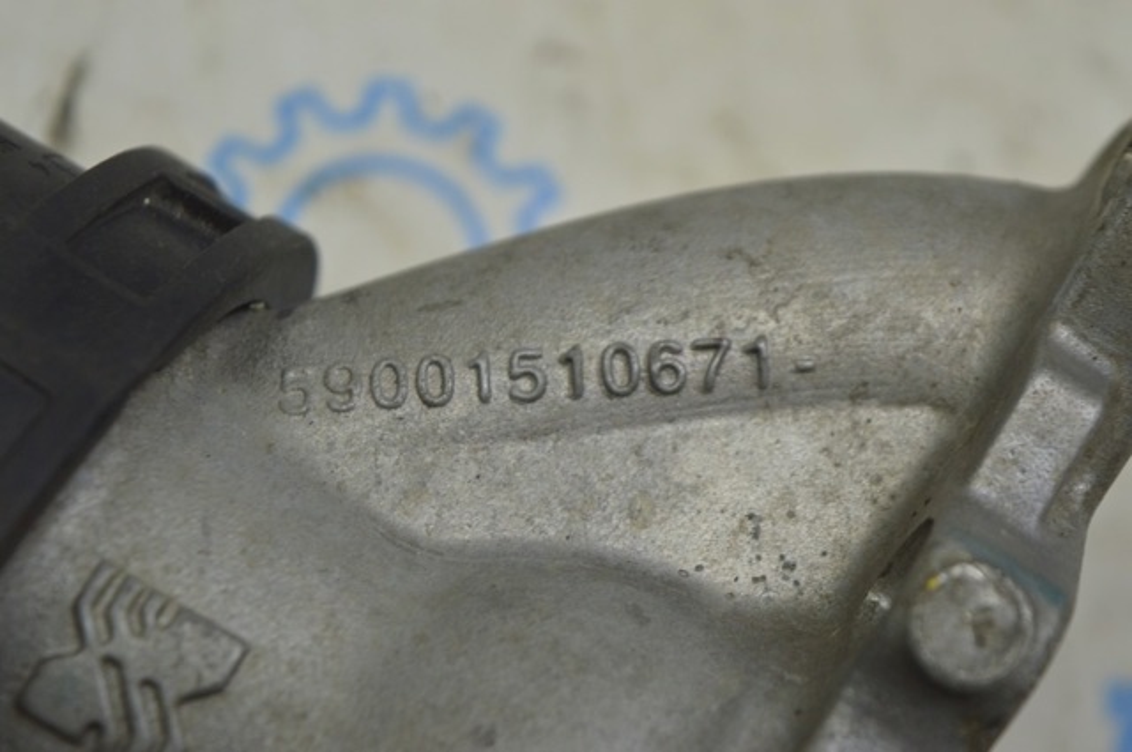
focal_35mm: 82
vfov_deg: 16.5
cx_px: 566
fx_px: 2591
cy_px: 376
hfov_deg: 24.6
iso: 400
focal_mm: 55
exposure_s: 1/40
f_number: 5.6
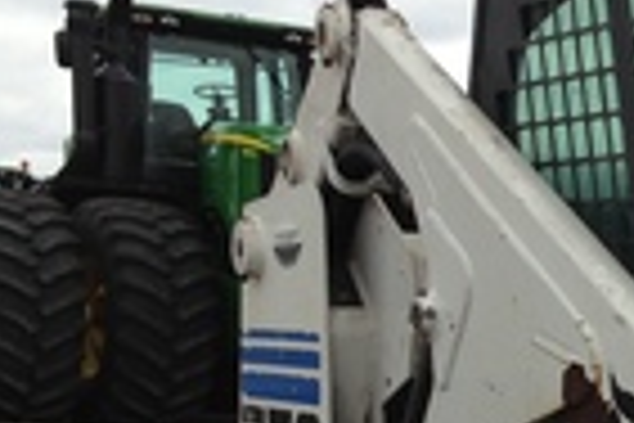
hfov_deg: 14.4
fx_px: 2324
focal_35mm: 132
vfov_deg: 10.1
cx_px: 980
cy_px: 612
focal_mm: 4.13
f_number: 2.4
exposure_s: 1/889
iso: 50
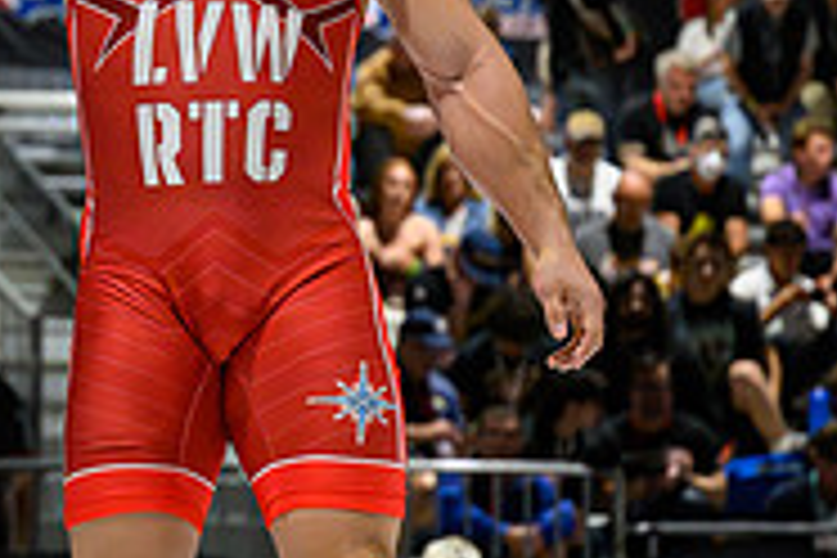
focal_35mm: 245
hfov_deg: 8.3
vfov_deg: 5.6
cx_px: -113
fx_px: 5696
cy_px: 259
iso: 8000
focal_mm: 70
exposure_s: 1/800
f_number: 2.8
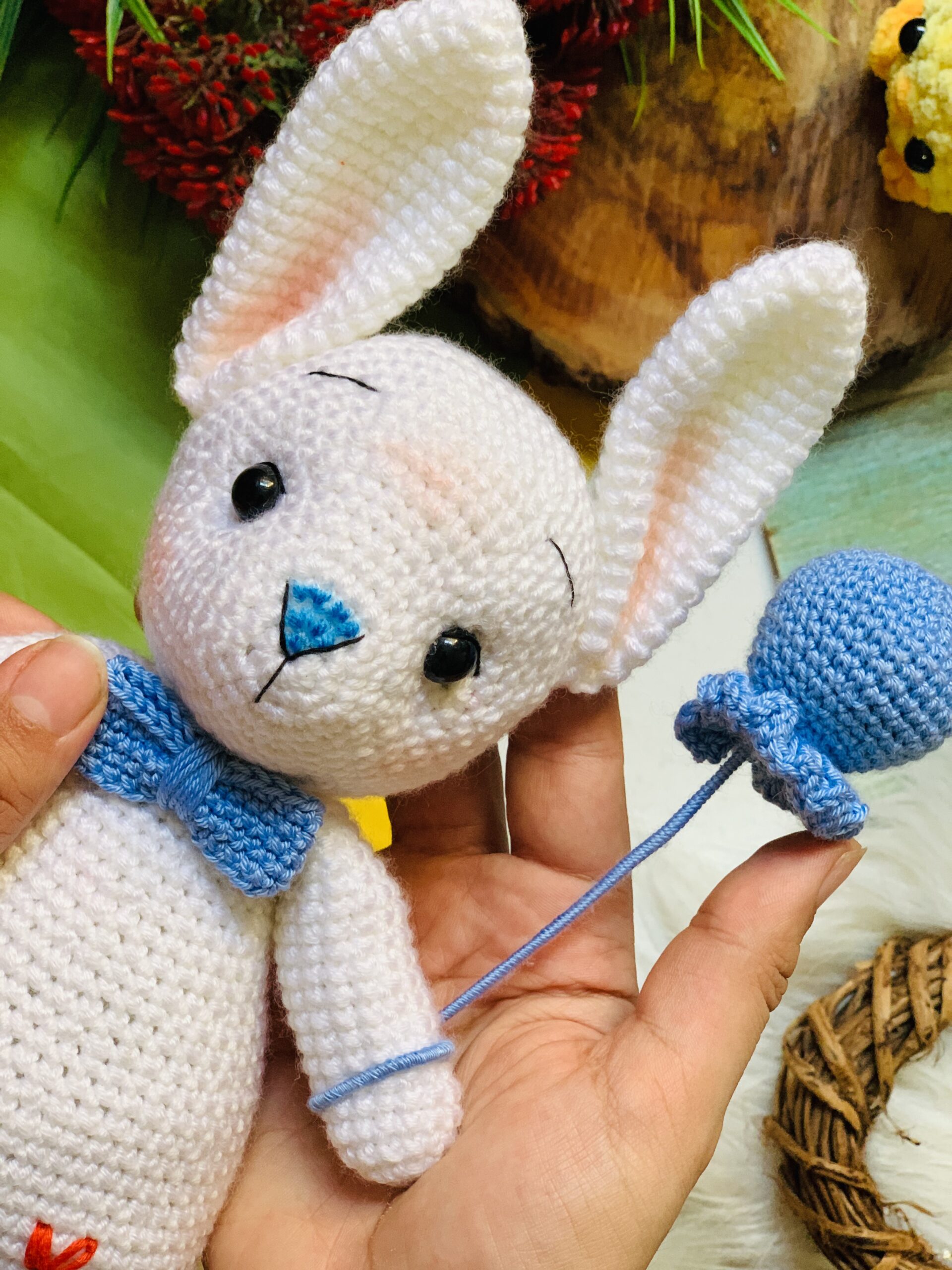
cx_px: 476
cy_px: 635
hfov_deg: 28.0
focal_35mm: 52
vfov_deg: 36.8
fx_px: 1907
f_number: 2.4
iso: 125
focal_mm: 6
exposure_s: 1/71
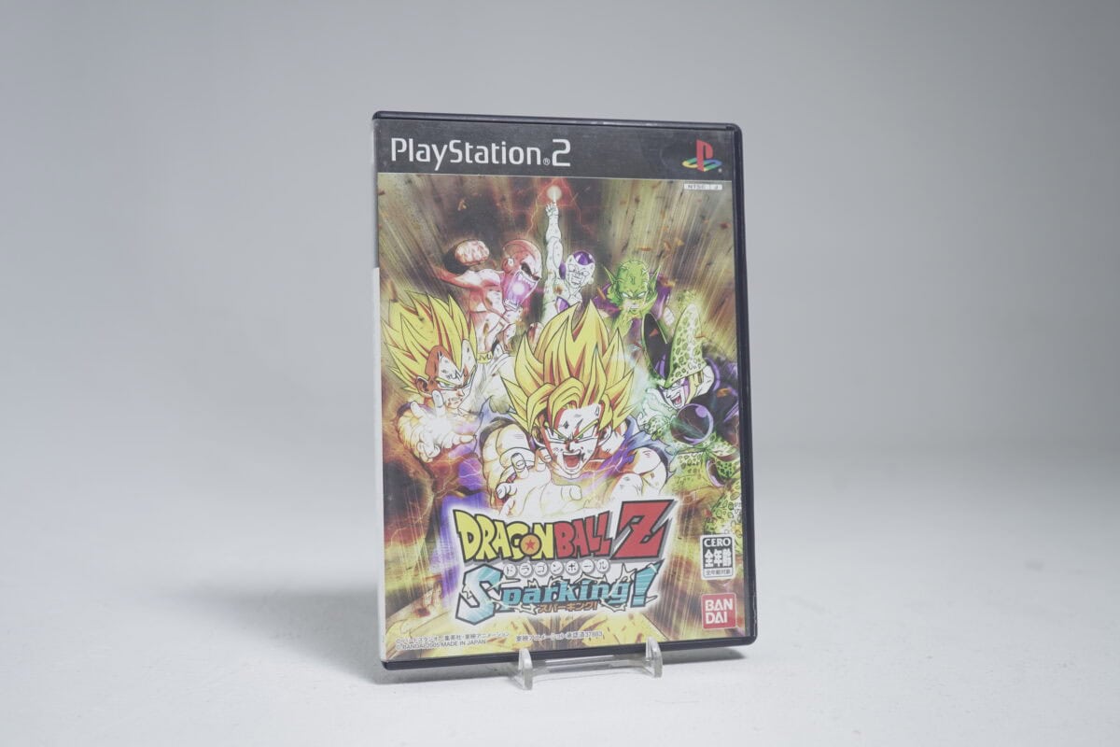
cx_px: 560
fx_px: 1151
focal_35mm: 37
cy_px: 374
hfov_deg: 51.9
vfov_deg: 35.9
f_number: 5.6
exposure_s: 1/30
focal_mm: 37
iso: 640
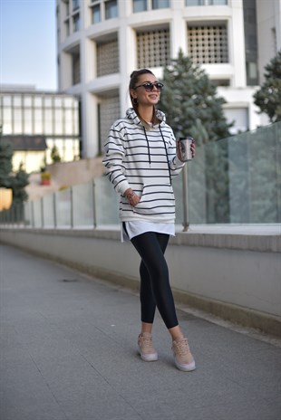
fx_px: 584
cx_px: 140
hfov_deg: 27.0
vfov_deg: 39.6
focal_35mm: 50
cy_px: 210
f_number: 2
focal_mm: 50
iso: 1250
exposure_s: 1/1600
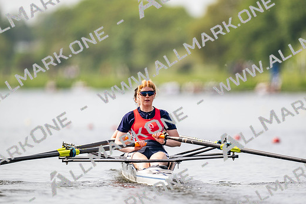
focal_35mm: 672
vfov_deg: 2.0
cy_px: 105
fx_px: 5715
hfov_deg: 3.1
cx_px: 170
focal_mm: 600
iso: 280
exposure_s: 1/2500
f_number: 4
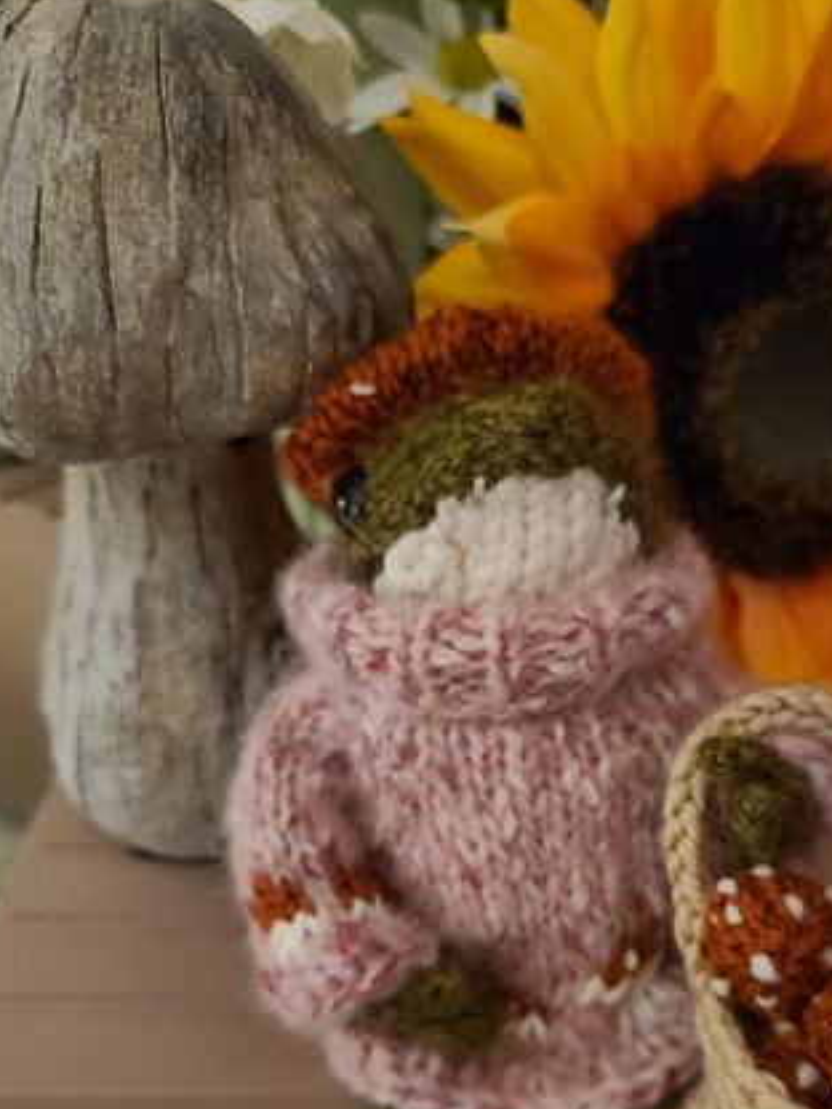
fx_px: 1282
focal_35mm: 40
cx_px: 525
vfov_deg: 46.1
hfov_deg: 35.7
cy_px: 736
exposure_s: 1/24
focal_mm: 5.4
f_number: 1.8
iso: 640
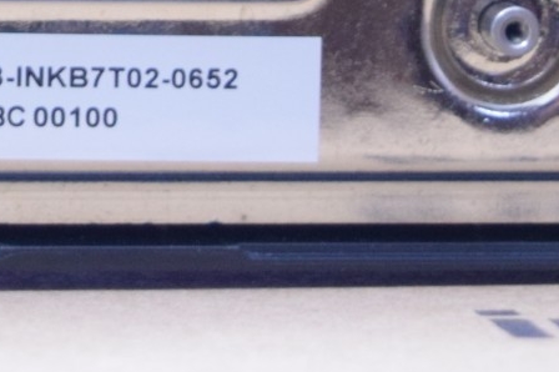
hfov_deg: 6.8
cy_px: -429
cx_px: -7
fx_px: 4717
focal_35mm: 304
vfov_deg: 4.4
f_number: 5
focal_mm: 42
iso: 1600
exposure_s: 1/10
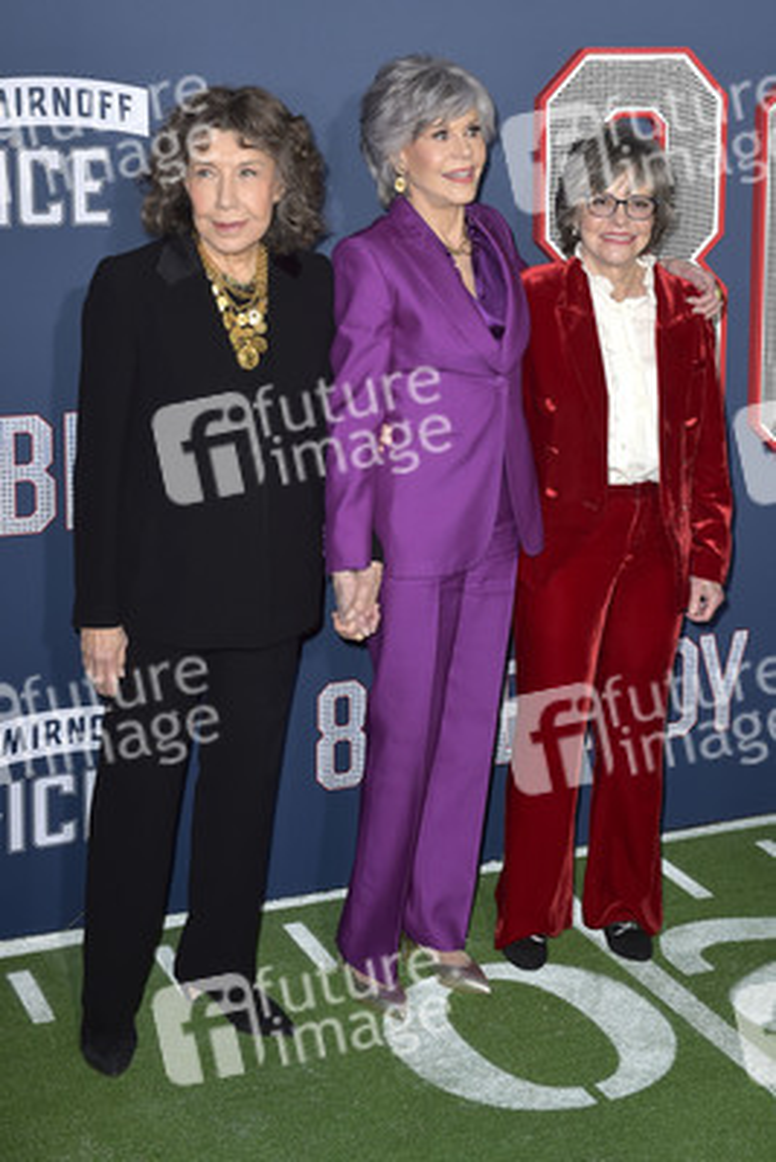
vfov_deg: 39.6
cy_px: 581
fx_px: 1615
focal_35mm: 50
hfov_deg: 27.0
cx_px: 388
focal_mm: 50
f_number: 6.3
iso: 400
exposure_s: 1/250
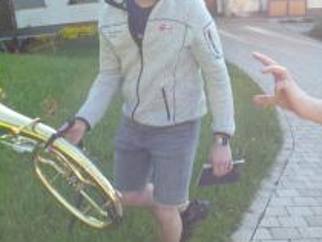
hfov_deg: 46.3
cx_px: 201
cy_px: 25
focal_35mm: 40
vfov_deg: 34.1
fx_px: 373
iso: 80
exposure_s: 1/160
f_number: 2.8
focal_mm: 3.7
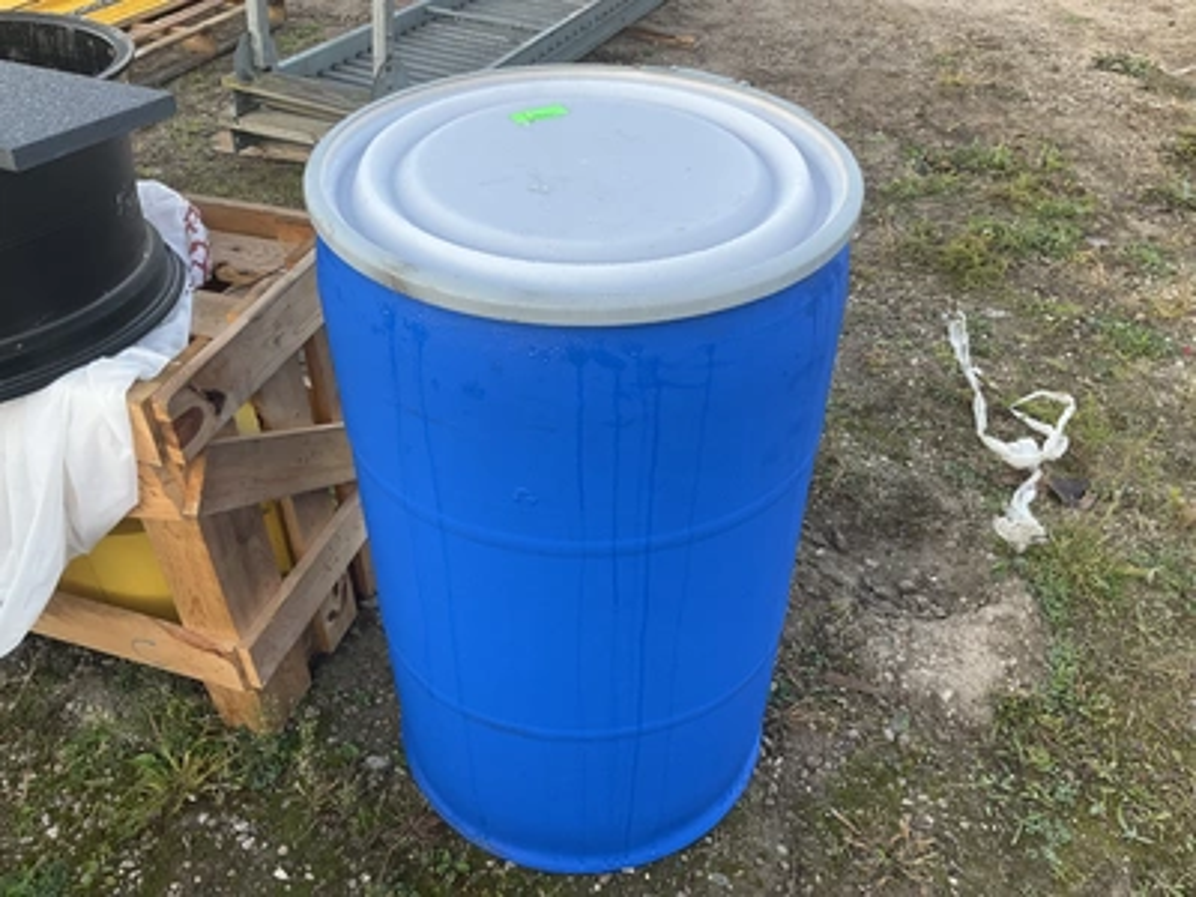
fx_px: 1002
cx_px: 598
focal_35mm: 29
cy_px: 448
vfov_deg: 48.2
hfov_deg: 61.7
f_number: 1.8
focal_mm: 3
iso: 32
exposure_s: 1/122
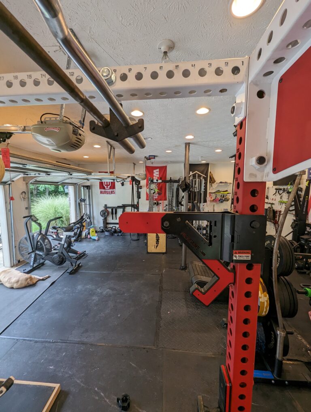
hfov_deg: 90.1
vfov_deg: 106.1
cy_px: 206
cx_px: 156
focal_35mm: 13
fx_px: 155
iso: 64
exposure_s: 1/60
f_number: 2.2
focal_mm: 1.95
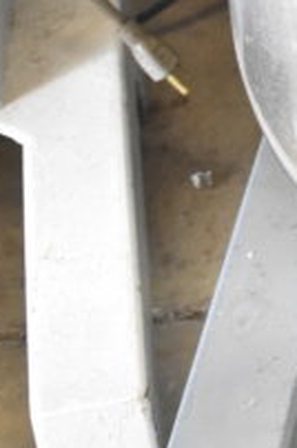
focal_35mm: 170
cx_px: 643
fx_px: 2114
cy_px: -269
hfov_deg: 7.6
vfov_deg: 11.5
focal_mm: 25
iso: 2500
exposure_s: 1/40
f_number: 4
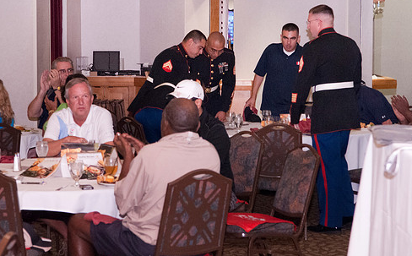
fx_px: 1143
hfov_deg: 20.4
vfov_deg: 12.8
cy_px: 121
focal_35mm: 102
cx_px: 190
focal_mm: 55
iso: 1250
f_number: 5
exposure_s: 1/100
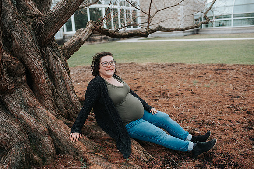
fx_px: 247
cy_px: 84
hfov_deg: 54.4
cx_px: 127
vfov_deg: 37.9
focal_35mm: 35
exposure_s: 1/800
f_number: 3.2
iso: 500
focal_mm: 35
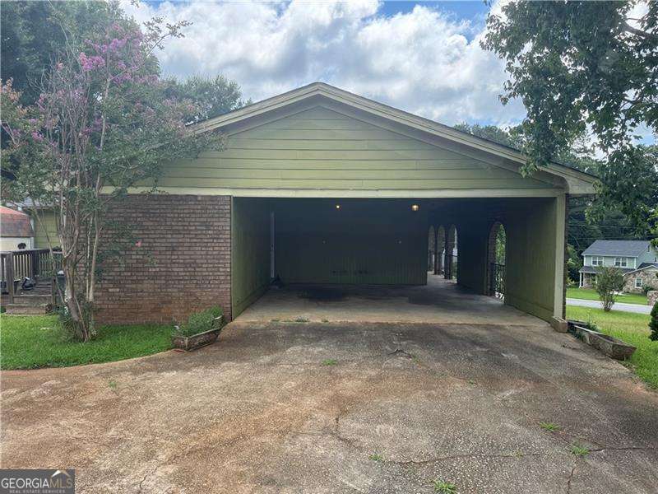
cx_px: 329
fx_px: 456
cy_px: 247
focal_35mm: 24
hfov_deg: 71.6
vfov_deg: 56.8
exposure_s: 1/1311
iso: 80
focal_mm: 6.76
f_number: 1.78
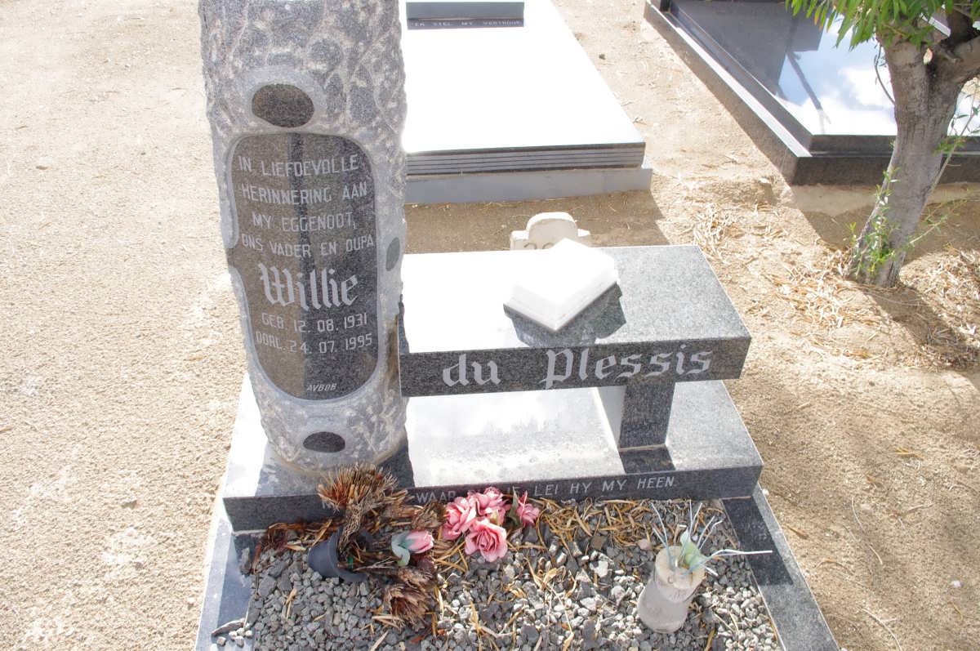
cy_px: 326
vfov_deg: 47.8
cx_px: 490
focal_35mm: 27
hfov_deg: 67.4
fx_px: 734
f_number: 11
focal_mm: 18
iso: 800
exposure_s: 1/125
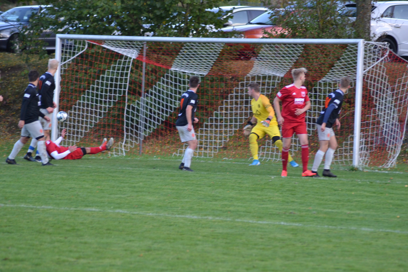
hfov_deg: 8.3
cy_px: 136
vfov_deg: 5.6
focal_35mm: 248
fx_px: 2805
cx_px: 204
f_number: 4.5
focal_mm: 165
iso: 720
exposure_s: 1/500
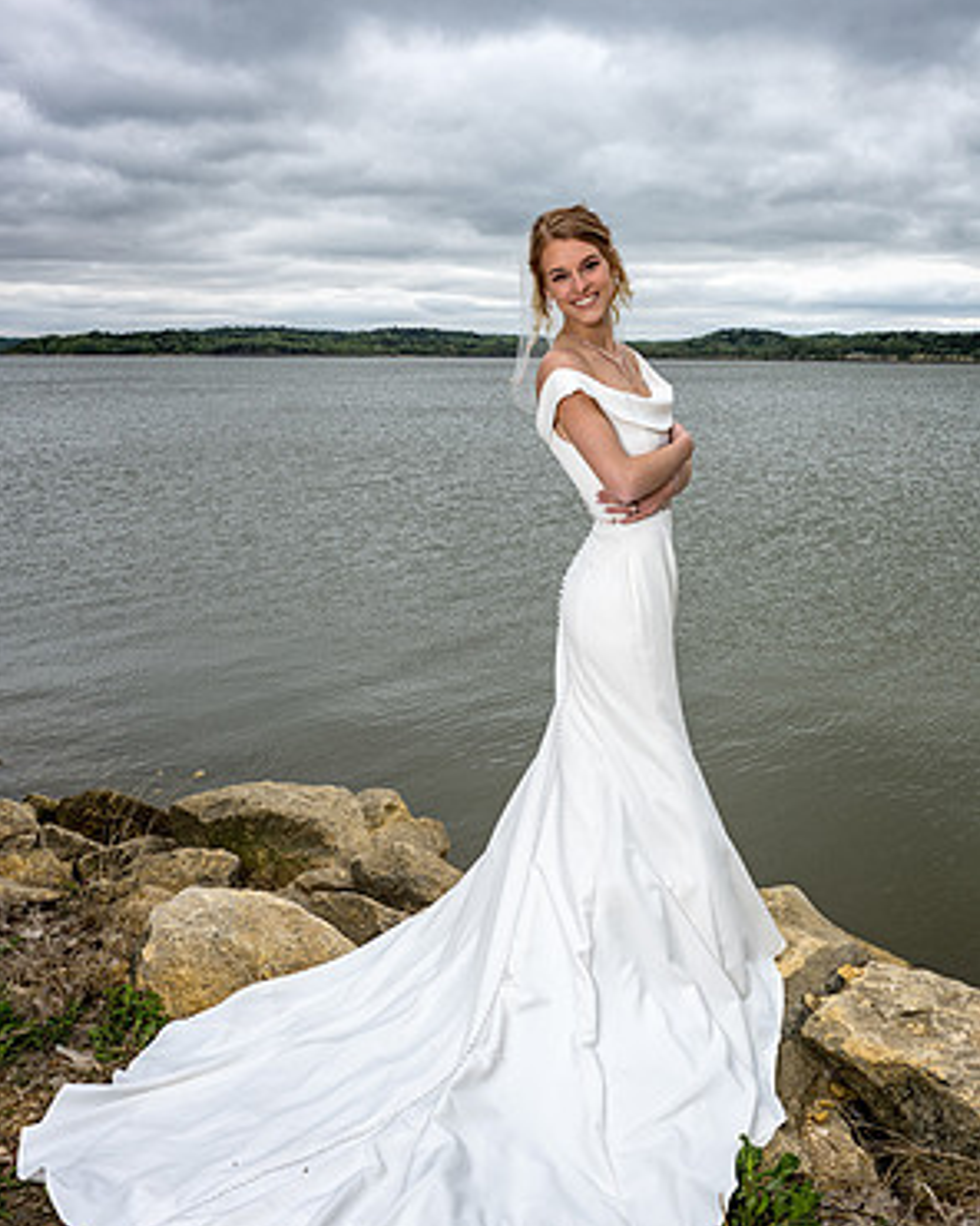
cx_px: 487
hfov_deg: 45.8
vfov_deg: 55.4
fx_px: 1160
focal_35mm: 32
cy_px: 719
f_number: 7.1
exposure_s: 1/250
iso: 100
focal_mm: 28
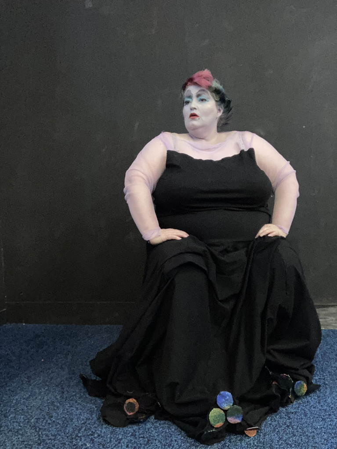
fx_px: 415
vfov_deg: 56.8
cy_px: 224
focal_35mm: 32
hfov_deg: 44.2
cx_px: 168
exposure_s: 1/22
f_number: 2.2
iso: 250
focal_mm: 2.87
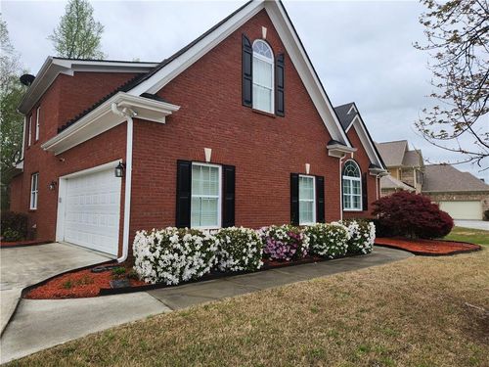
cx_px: 244
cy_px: 184
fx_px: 325
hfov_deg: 73.9
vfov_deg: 58.9
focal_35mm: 23
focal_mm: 5.4
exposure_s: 1/201
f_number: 1.8
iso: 20
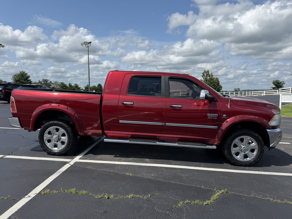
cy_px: 110
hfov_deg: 71.6
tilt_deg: -5.7
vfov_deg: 56.8
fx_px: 202
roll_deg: -1.3
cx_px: 146
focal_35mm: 24
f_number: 1.78
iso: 80
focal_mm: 6.76
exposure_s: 1/6173
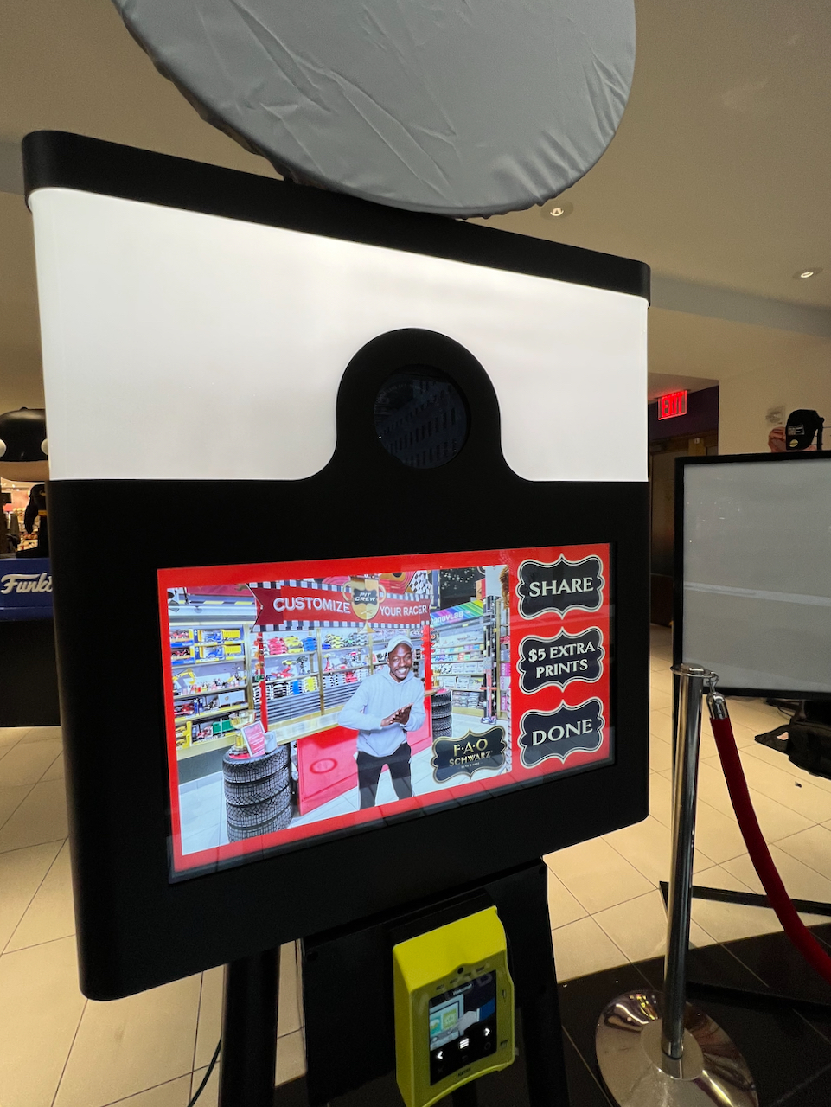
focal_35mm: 13
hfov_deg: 90.0
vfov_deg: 106.2
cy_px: 554
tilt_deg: -4.8
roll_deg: +1.6
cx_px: 416
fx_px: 416
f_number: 1.8
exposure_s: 1/122
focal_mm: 1.57
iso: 50
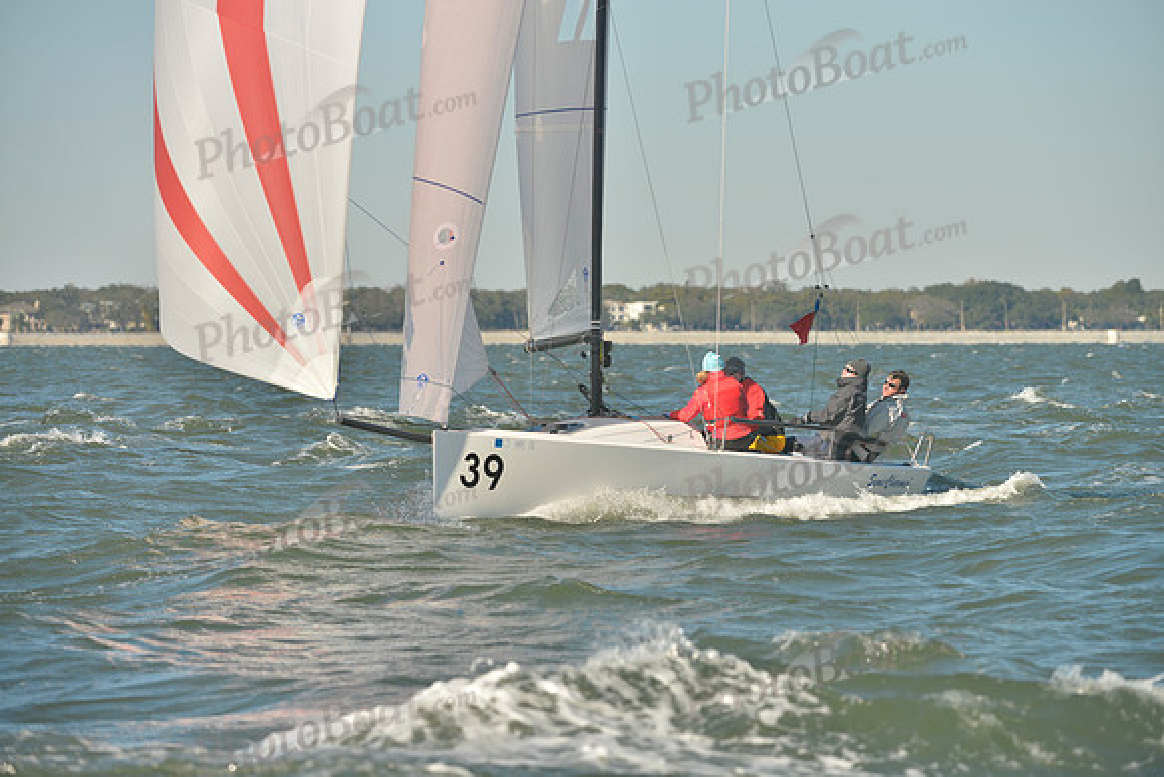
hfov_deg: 9.4
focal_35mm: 220
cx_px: 582
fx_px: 7115
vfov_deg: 6.2
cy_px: 388
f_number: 6.3
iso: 200
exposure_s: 1/1000
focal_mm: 220
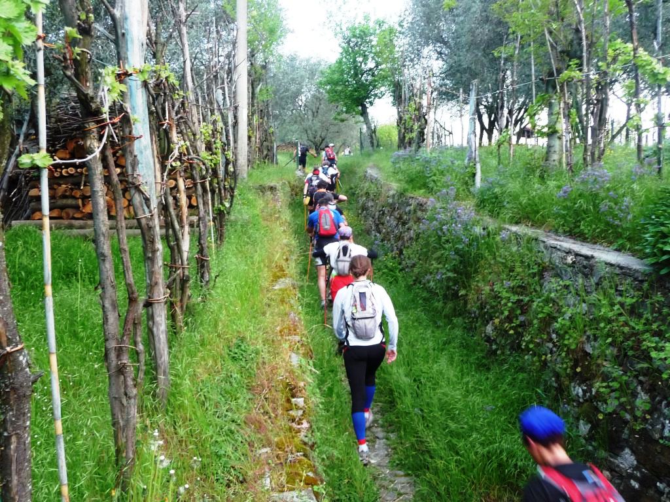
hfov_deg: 56.8
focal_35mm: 32
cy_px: 251
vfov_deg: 44.2
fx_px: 619
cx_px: 335
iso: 250
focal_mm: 5.3
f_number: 3.5
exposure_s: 1/30
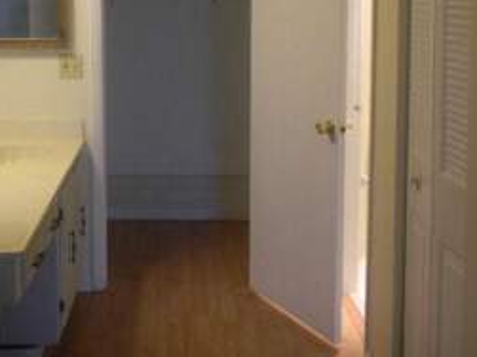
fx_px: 923
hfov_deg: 28.9
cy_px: 61
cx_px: 179
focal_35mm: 67
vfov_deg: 21.6
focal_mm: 6.3
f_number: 3.6
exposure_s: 1/30
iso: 143
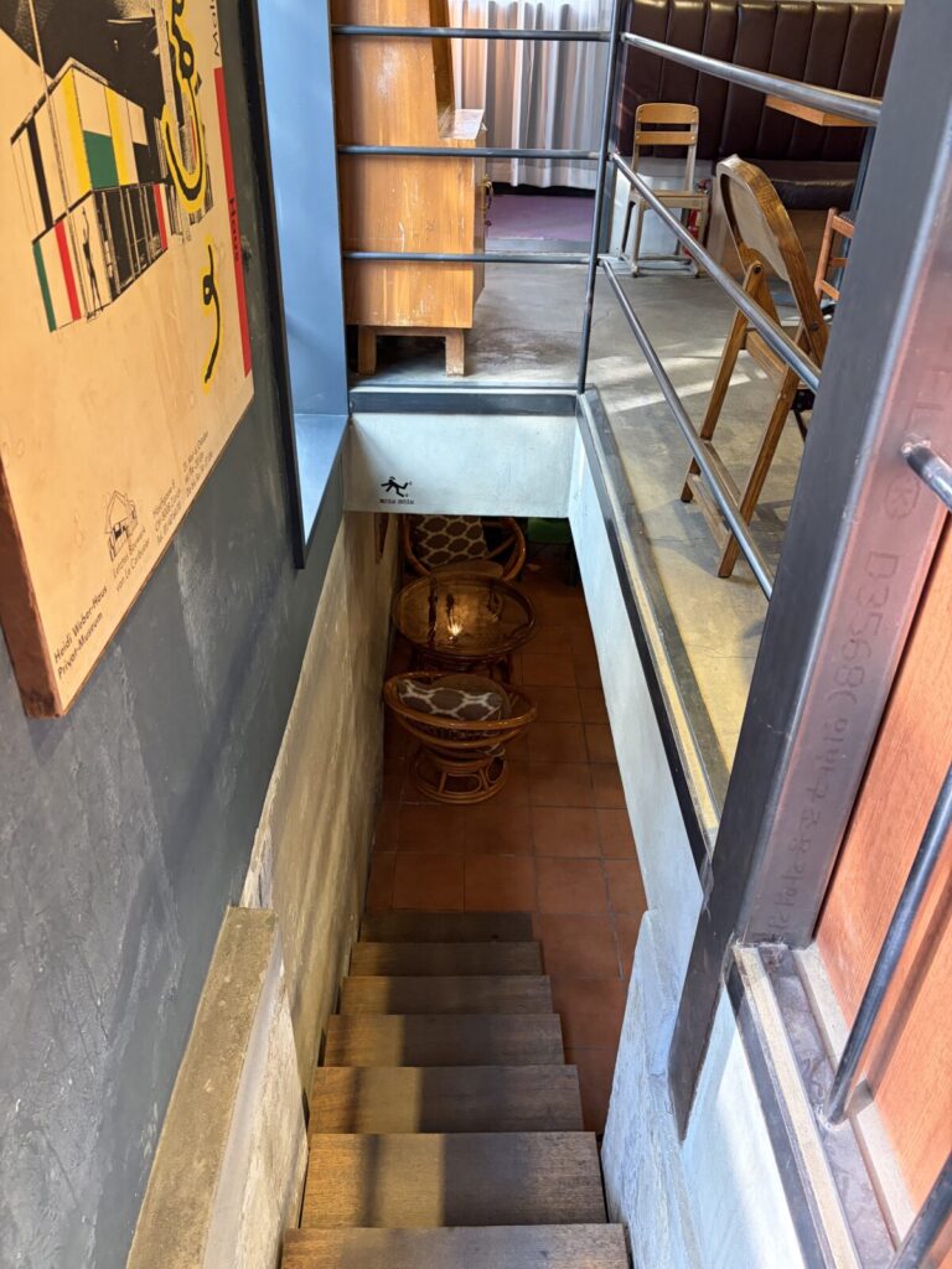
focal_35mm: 26
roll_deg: -1.4
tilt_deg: -32.3
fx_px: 953
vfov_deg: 67.3
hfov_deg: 53.1
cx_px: 476
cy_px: 634
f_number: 1.6
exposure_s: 1/60
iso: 320
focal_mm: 5.96
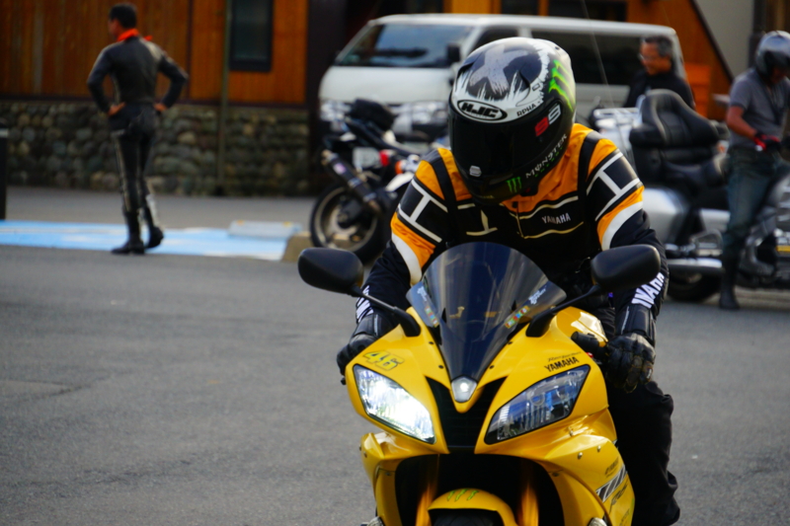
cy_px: 263
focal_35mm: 253
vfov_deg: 5.4
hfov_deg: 8.1
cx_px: 395
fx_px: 5550
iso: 1000
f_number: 6.7
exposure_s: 1/1000
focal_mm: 169
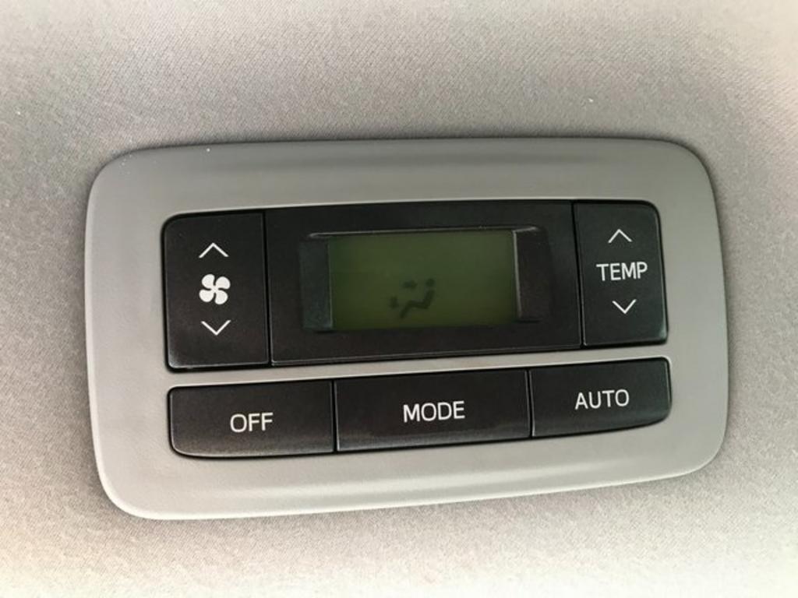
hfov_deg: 63.4
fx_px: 645
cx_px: 399
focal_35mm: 28
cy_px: 299
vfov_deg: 49.7
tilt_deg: +39.0
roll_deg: -1.4
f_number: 1.8
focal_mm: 3.99
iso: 32
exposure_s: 1/30
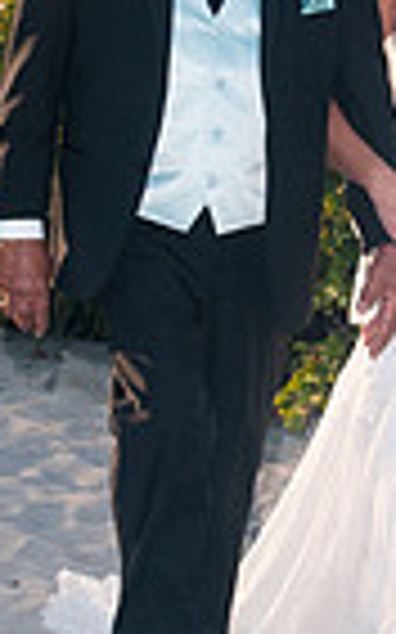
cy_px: 229
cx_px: 362
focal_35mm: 224
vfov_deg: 9.4
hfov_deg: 5.8
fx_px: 3872
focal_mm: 46
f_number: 8
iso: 100
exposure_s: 1/250
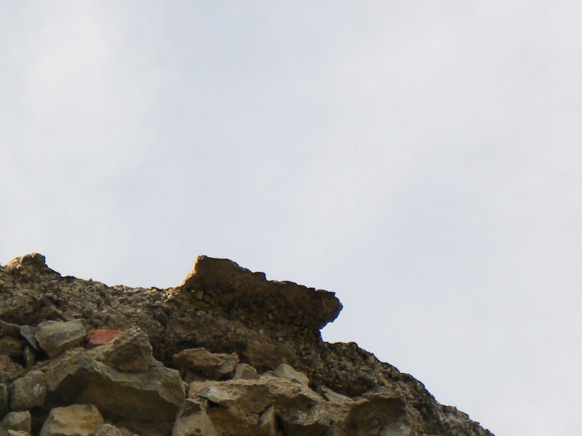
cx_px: 133
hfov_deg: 7.9
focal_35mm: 251
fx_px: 4220
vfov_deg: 5.9
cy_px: 306
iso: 64
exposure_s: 1/227
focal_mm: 20.8
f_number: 4
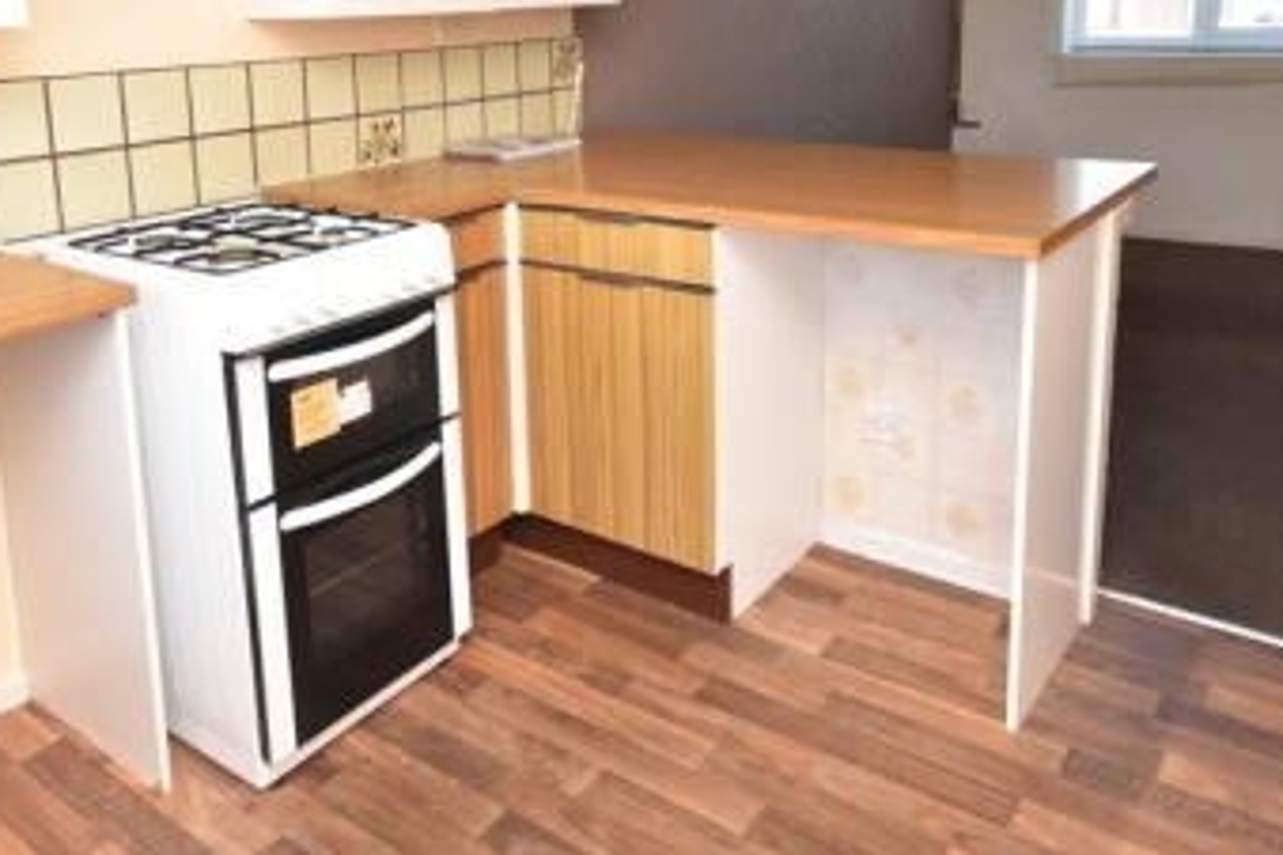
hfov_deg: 63.5
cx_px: 581
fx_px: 1033
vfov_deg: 43.1
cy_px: 183
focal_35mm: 29
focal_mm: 10
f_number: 5
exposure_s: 1/200
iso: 800
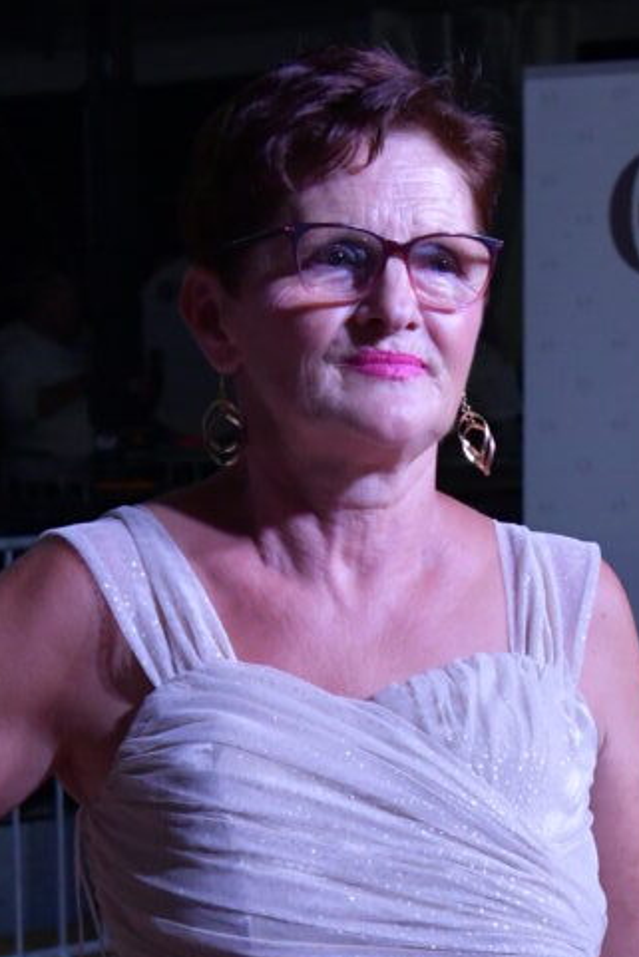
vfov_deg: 13.9
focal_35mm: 147
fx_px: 3911
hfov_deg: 9.3
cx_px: 292
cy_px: 780
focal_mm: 46
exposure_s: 1/200
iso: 4000
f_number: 7.1
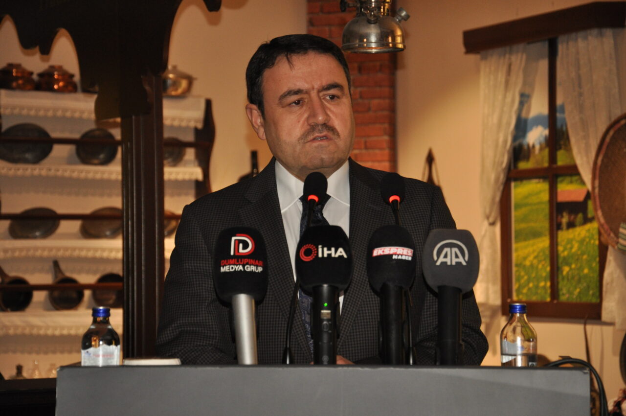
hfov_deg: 16.1
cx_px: 313
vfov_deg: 10.7
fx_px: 2214
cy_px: 208
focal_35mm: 128
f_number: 5.6
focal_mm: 85
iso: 800
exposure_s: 1/60
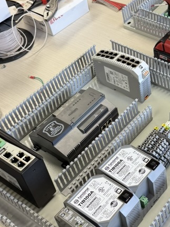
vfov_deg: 33.8
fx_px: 373
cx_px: 160
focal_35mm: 57
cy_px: 113
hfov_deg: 24.7
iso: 80
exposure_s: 1/120
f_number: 1.78
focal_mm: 6.76
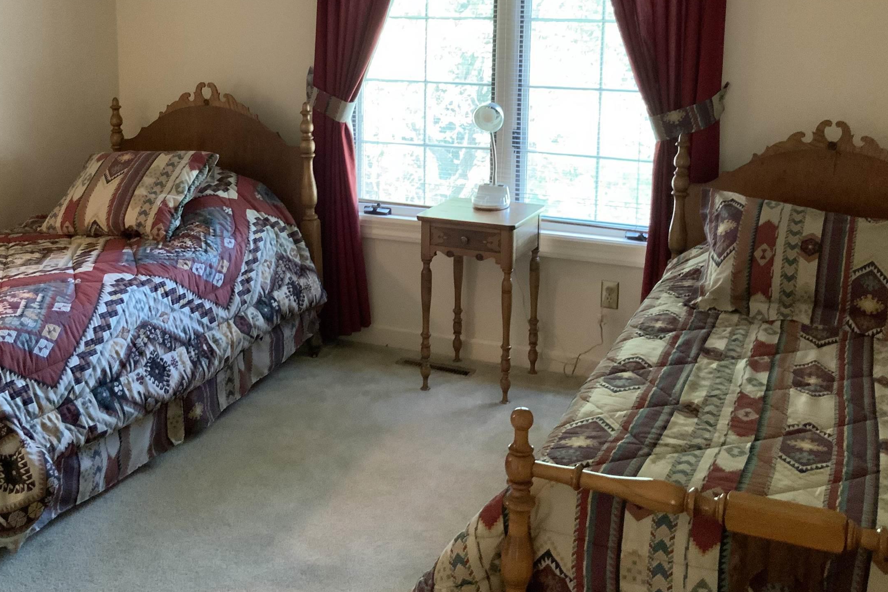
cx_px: 425
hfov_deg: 45.4
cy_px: 154
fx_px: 1061
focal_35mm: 43
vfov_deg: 30.7
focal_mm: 3
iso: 320
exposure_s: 1/30
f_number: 1.8
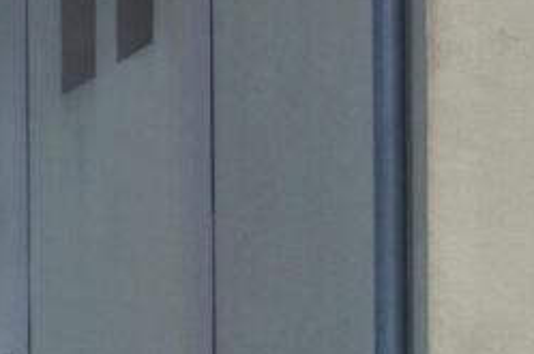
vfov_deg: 2.0
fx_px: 10008
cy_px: 647
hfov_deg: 3.0
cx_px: -1002
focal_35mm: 676
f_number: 4
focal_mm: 70
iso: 400
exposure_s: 1/125
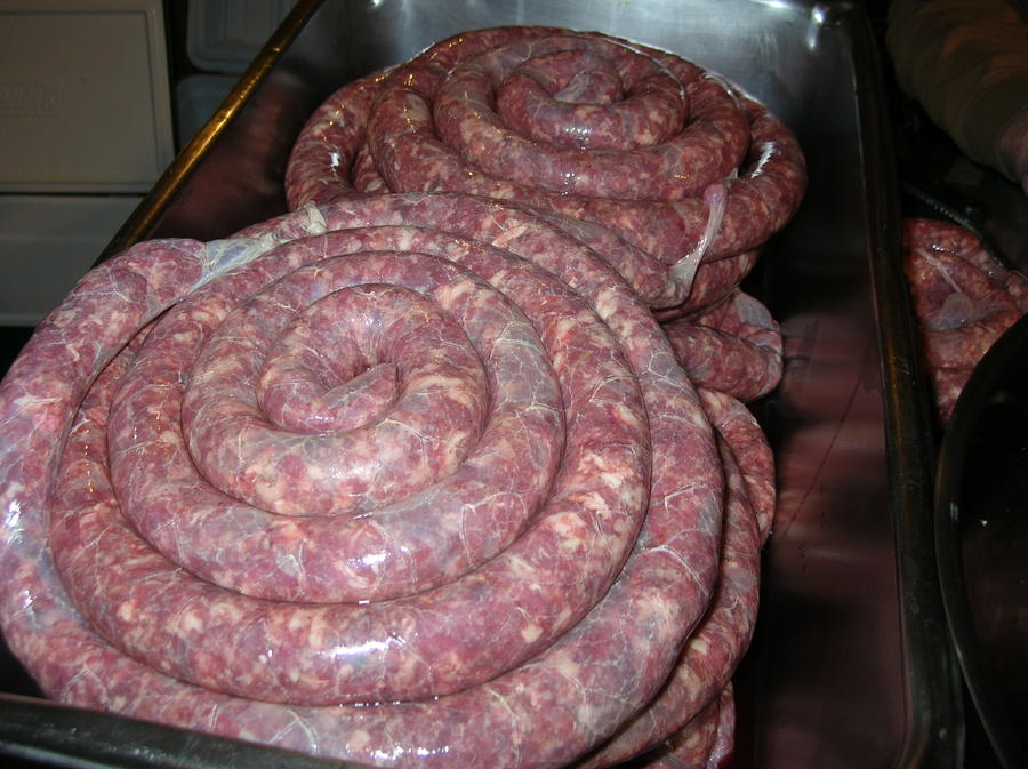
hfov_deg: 50.2
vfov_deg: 38.6
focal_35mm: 37
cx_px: 514
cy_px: 384
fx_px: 1098
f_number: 2.7
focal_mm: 6.2
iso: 50
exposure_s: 1/60.1
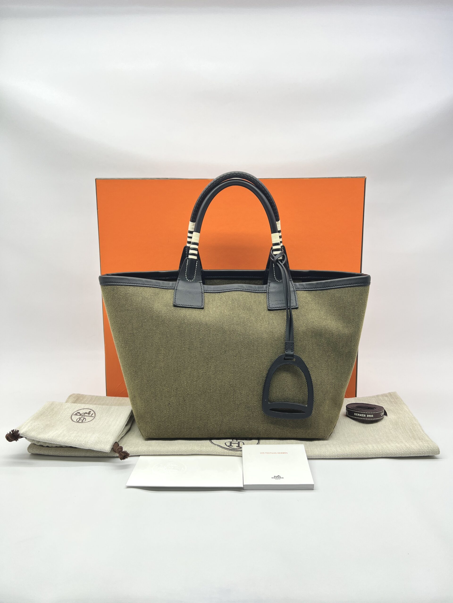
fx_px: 454
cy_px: 302
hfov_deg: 53.1
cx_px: 226
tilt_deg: -7.9
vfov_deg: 67.3
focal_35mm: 26
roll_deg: +0.1
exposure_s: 1/100
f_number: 1.5
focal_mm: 5.7
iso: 32
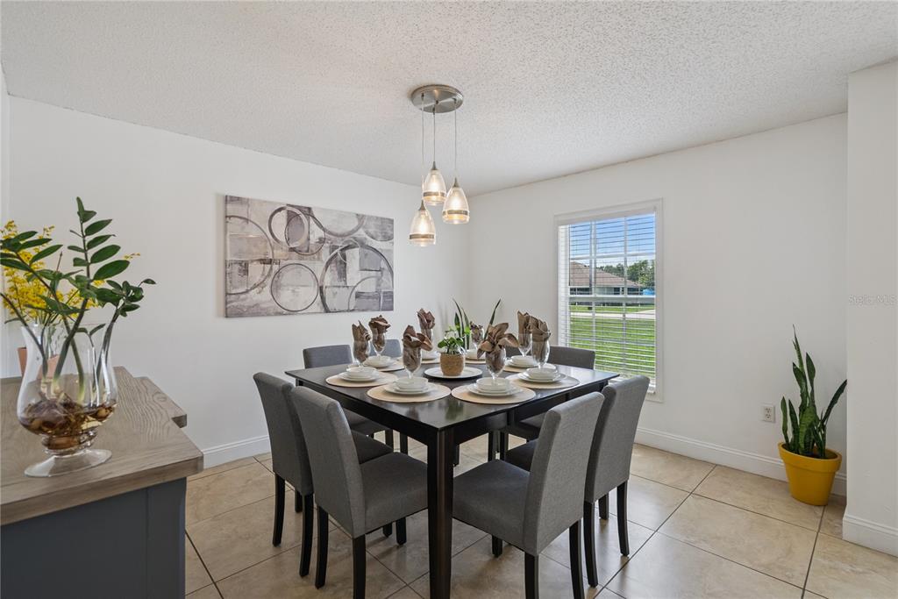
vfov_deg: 73.8
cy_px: 300
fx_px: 399
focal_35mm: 16
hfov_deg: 96.7
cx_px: 449
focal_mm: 16
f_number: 8
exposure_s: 1/125
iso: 1000
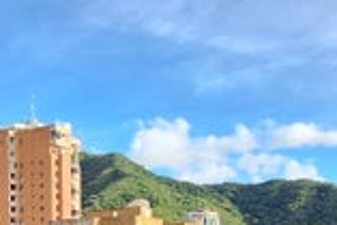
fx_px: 515
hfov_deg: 36.1
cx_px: 135
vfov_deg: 21.2
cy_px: 328
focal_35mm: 55
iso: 40
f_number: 2.2
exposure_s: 1/808
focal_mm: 1.74
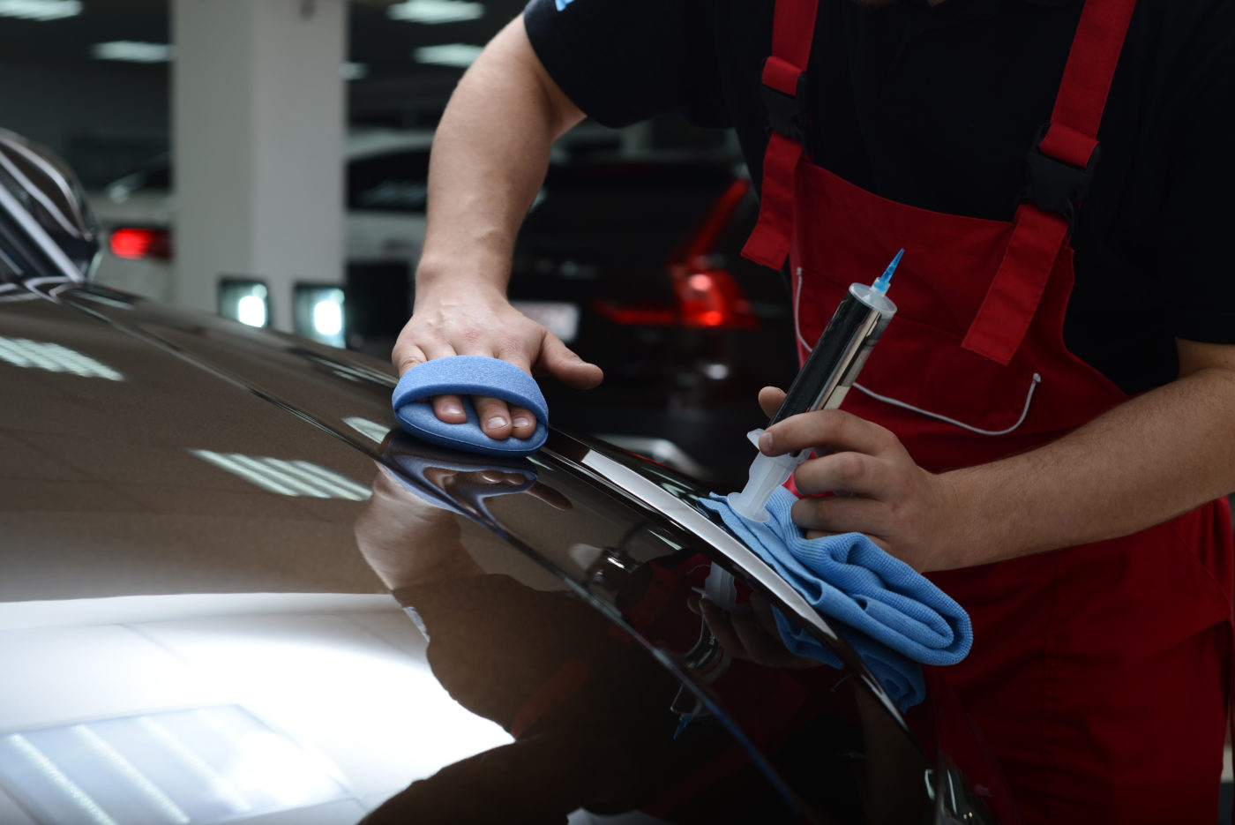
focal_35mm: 50
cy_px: 412
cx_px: 618
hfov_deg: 39.6
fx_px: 1716
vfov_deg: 27.0
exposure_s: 1/160
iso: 100
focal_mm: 50
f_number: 5.6
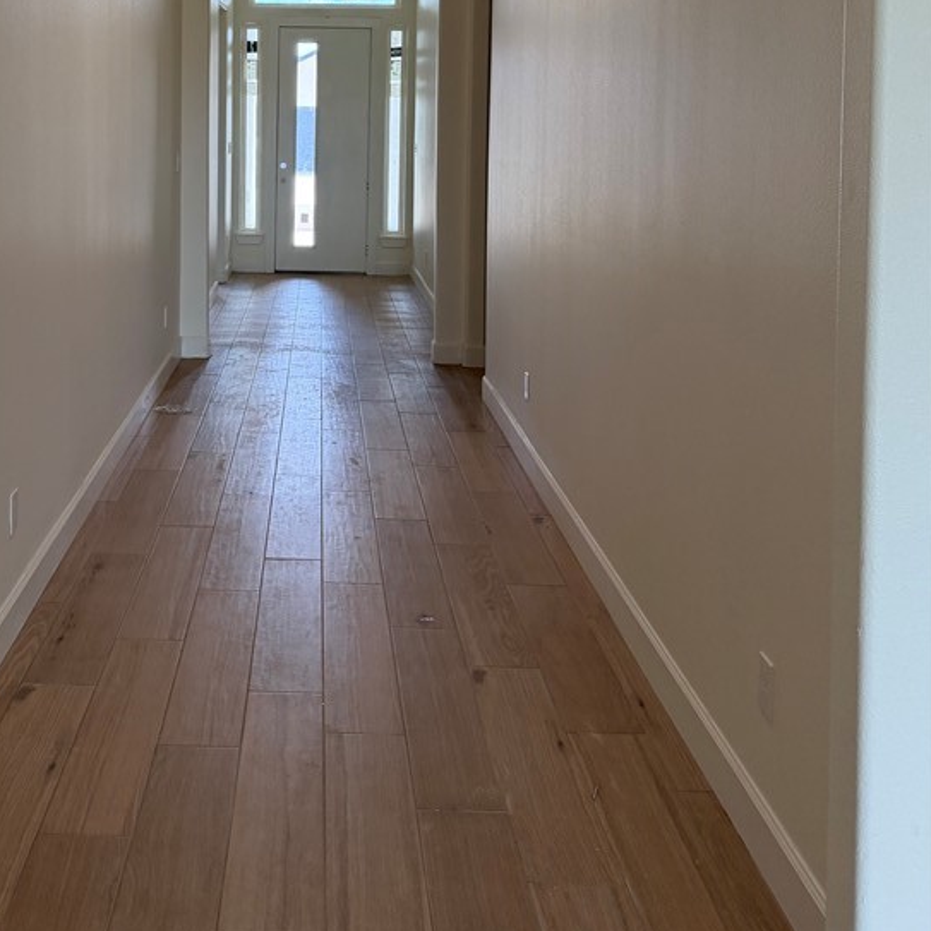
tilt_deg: -1.2
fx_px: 1217
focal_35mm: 40
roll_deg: -0.9
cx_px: 279
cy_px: 158
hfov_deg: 41.1
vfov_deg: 39.8
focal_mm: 6.76
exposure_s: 1/218
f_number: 1.78
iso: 200
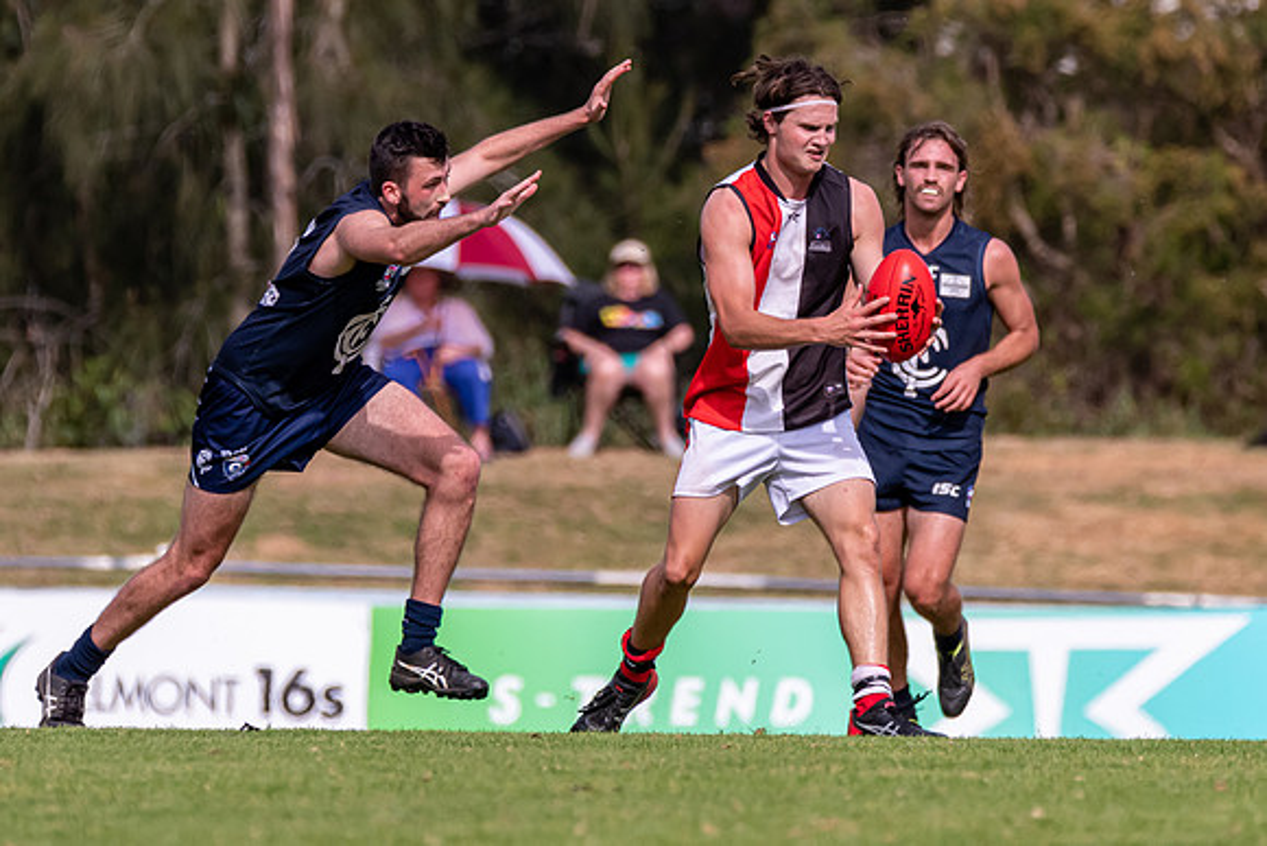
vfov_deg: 1.7
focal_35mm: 792
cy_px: 331
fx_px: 27887
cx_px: 472
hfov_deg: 2.6
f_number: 6.3
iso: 800
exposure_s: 1/3200
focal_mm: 420
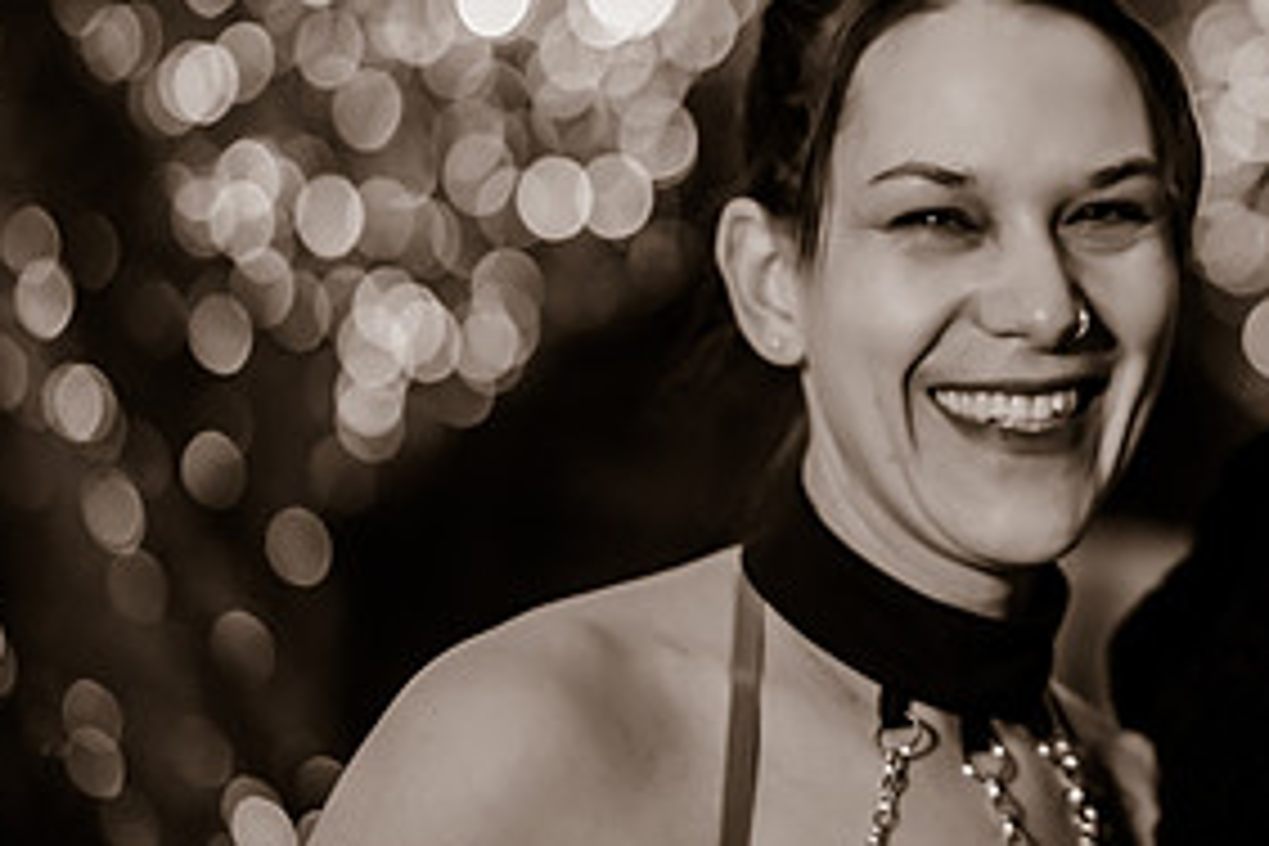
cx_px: 1130
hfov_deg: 9.5
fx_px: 7613
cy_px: 259
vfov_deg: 6.4
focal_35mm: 216
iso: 2500
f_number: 2
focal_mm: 105
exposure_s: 1/100
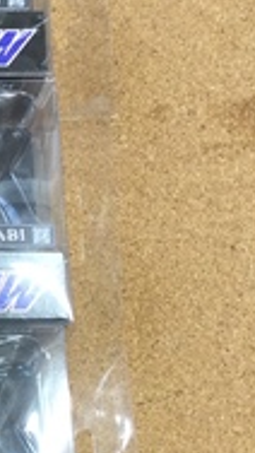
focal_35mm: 108
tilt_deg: -74.2
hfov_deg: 10.3
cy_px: 405
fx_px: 1296
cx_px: -262
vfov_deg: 19.4
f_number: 2.4
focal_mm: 3.3
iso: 64
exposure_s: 1/30
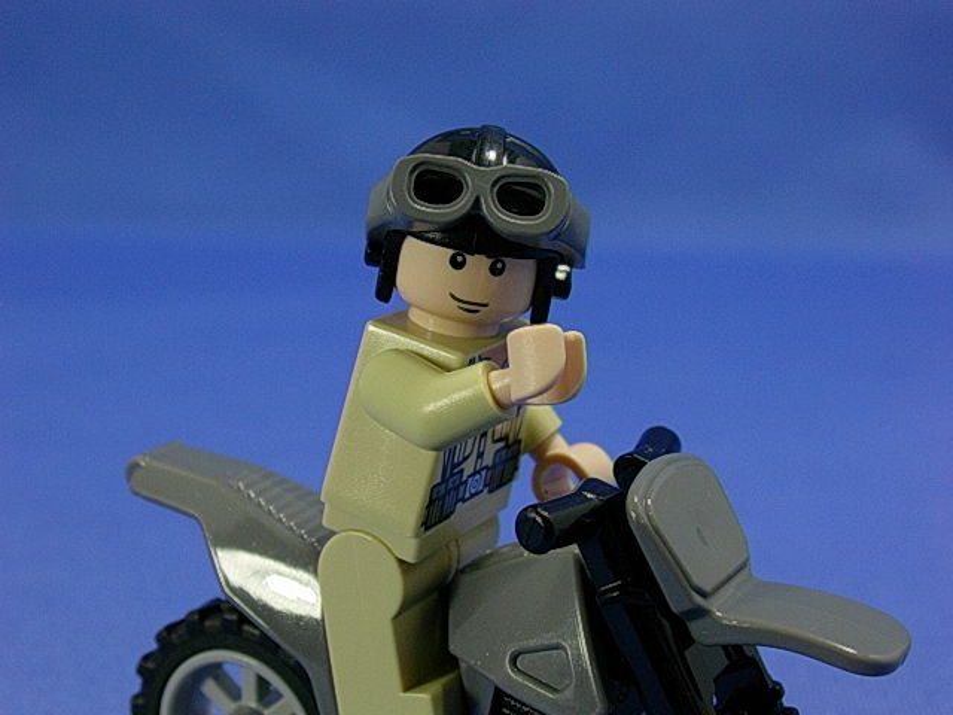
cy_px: 358
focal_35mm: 71
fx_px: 1955
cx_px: 476
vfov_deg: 20.7
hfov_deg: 27.4
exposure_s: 1/23.2
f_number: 3.7
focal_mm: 10.8
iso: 70
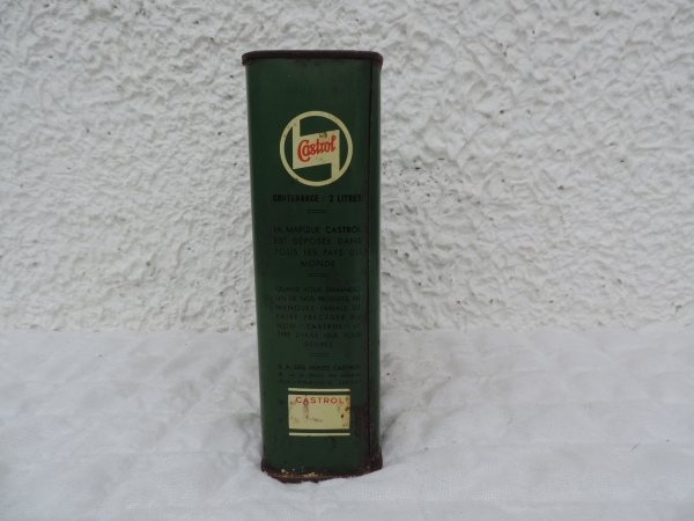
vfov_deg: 56.8
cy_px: 260
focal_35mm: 24
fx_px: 481
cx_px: 347
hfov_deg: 71.6
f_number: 3
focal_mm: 4.3
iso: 80
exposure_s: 1/250
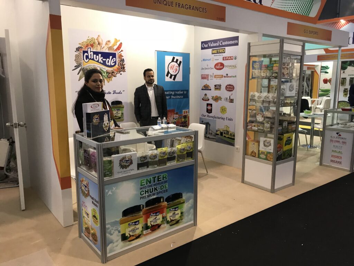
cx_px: 177
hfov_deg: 63.4
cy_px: 133
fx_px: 286
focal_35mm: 28
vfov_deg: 49.7
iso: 40
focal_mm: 3.99
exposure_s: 1/33
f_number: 1.8
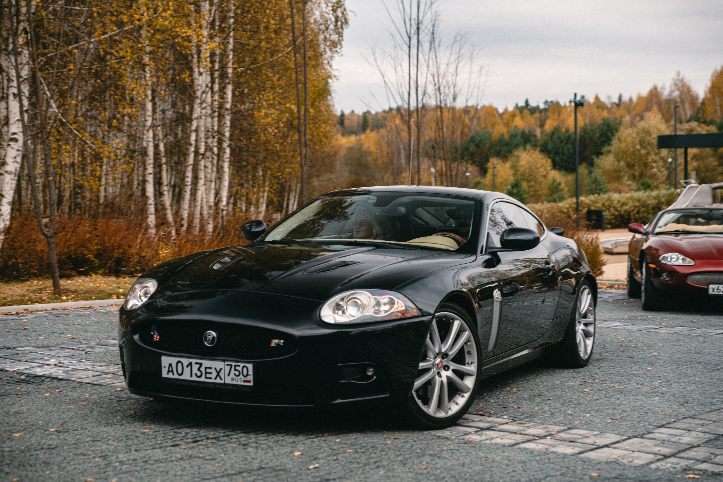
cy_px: 241
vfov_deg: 24.5
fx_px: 1112
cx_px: 362
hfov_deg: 36.0
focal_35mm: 55
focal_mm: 55
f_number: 3.2
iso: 100
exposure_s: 1/200
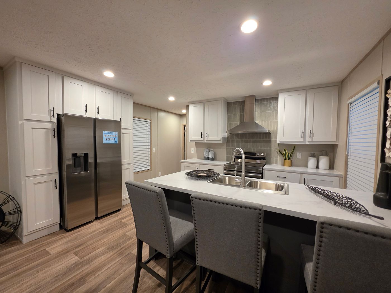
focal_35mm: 13
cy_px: 146
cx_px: 196
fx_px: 147
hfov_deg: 106.2
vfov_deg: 89.9
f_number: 1.9
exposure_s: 1/120
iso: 250
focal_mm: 2.2
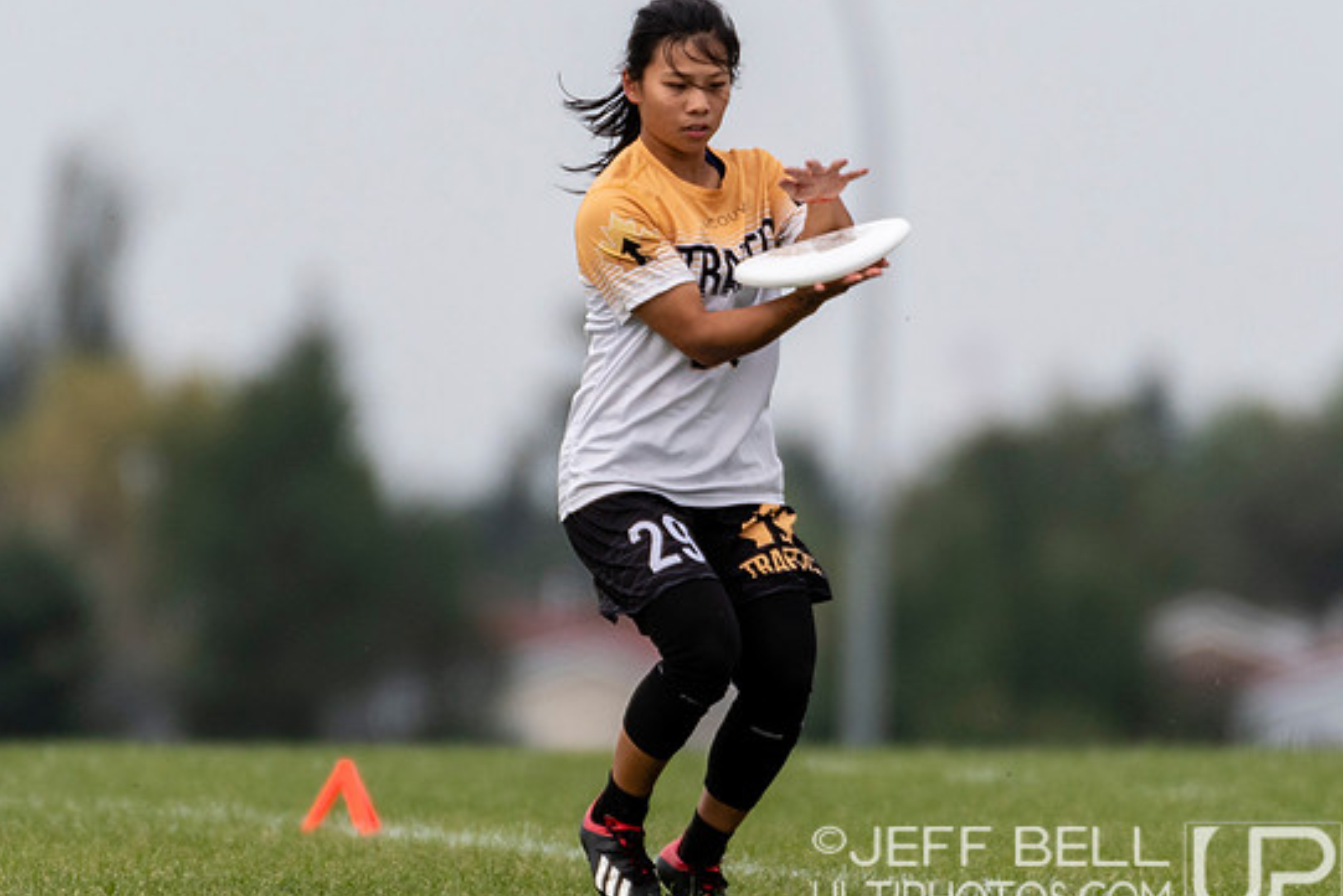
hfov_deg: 1.7
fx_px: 45186
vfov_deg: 1.1
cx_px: 648
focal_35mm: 1211
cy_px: 421
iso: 160
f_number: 4
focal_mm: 400
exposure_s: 1/1000
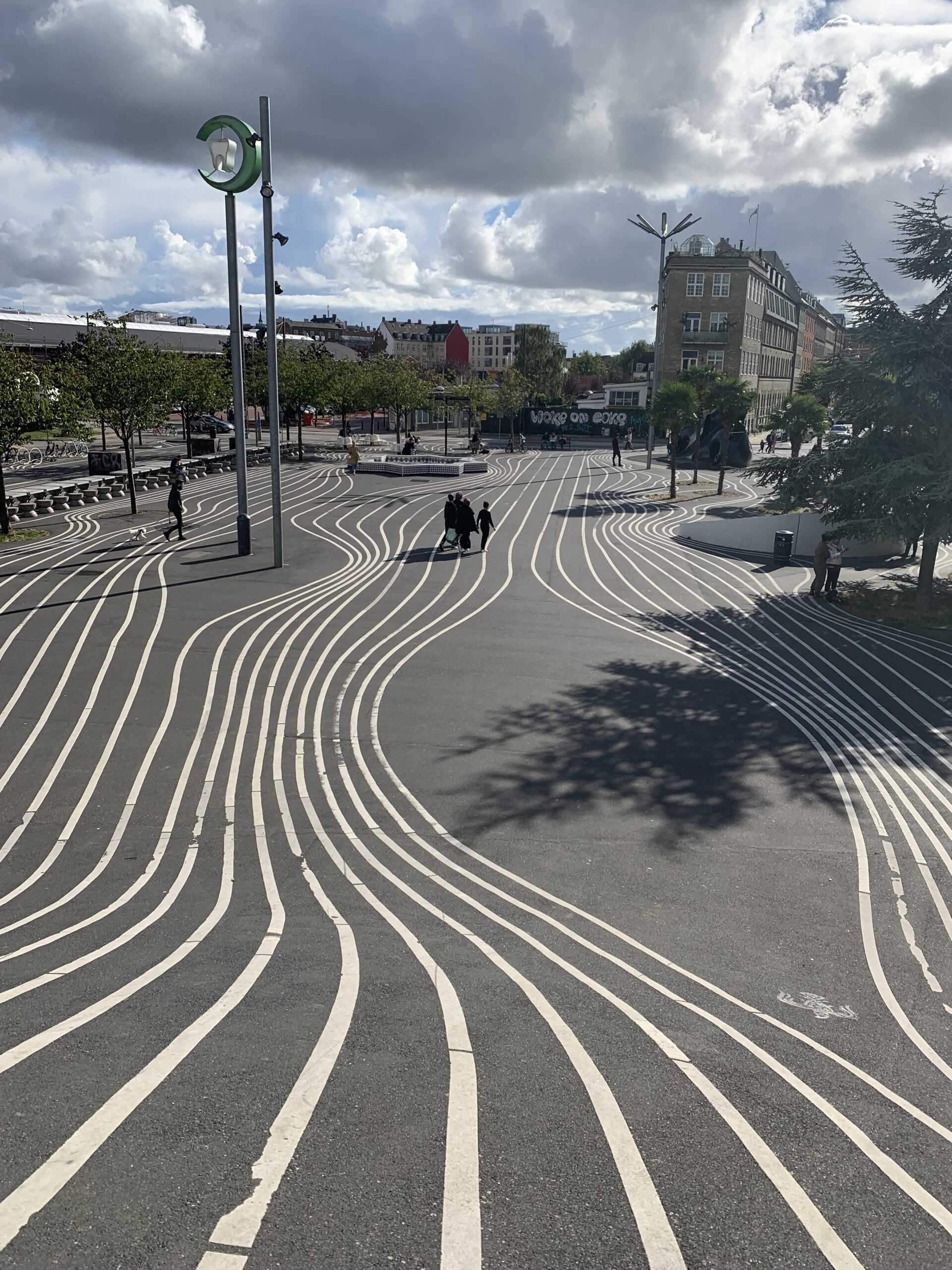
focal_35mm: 26
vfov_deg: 67.3
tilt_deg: -13.1
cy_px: 635
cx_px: 476
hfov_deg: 53.1
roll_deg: -1.1
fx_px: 953
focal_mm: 4.25
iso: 25
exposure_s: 1/2915
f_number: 1.8
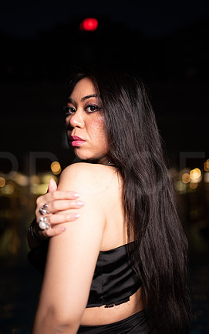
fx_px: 337
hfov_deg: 34.4
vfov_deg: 52.8
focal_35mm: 37
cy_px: 172
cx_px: 97
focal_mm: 35
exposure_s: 1/640
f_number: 1.4
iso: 800
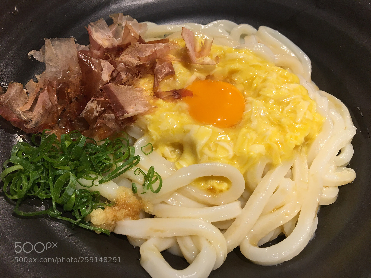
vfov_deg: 48.2
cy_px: 139
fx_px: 311
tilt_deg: -54.3
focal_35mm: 29
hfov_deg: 61.7
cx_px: 186
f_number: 2.2
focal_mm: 4.15
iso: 25
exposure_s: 1/30
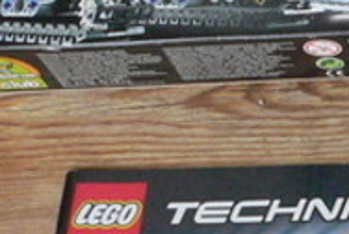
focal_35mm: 179
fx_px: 1738
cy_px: 47
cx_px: 663
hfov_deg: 10.6
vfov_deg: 7.7
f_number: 4
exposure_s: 1/250
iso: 400
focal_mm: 6
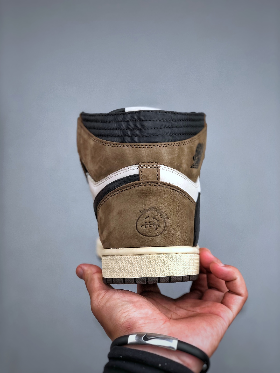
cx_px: 140
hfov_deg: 25.7
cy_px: 186
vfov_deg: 33.8
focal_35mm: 57
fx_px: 615
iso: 40
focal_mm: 6.6
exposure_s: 1/100
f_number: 2.8
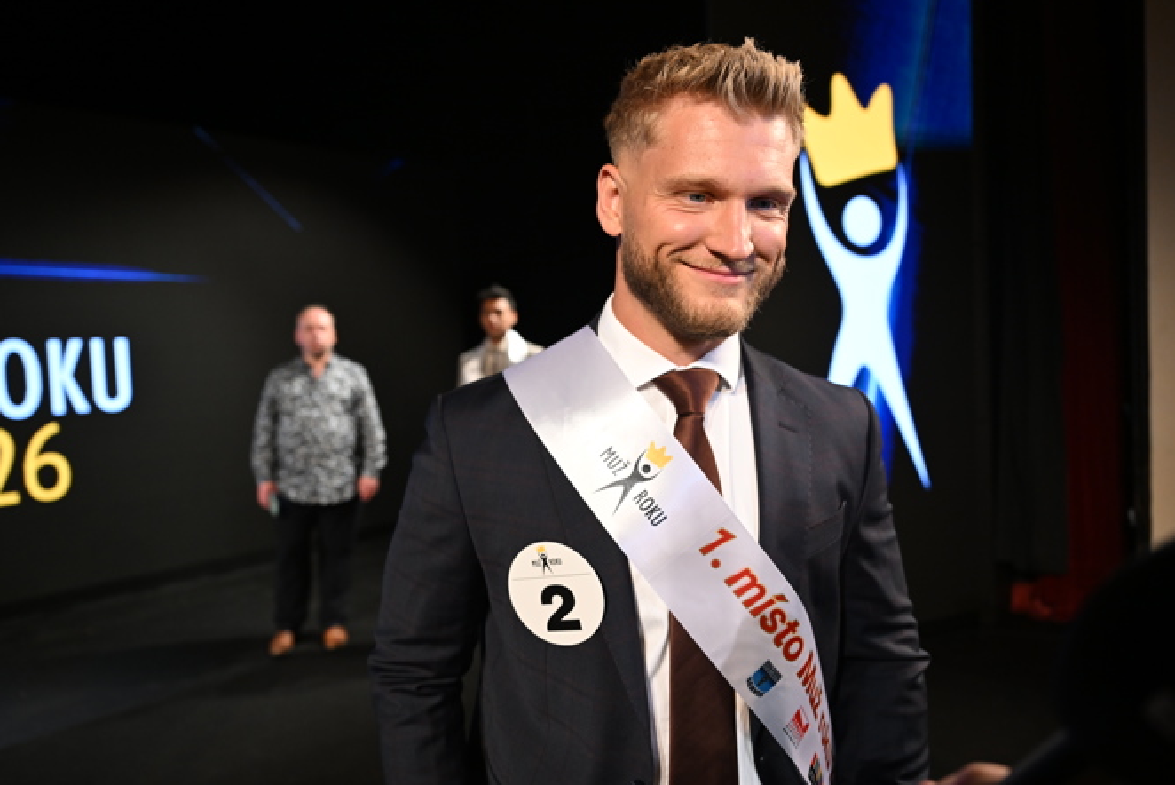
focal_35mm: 25
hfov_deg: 71.5
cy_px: 400
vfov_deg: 51.3
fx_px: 816
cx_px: 582
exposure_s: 1/500
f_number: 2.8
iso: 1600
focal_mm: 24
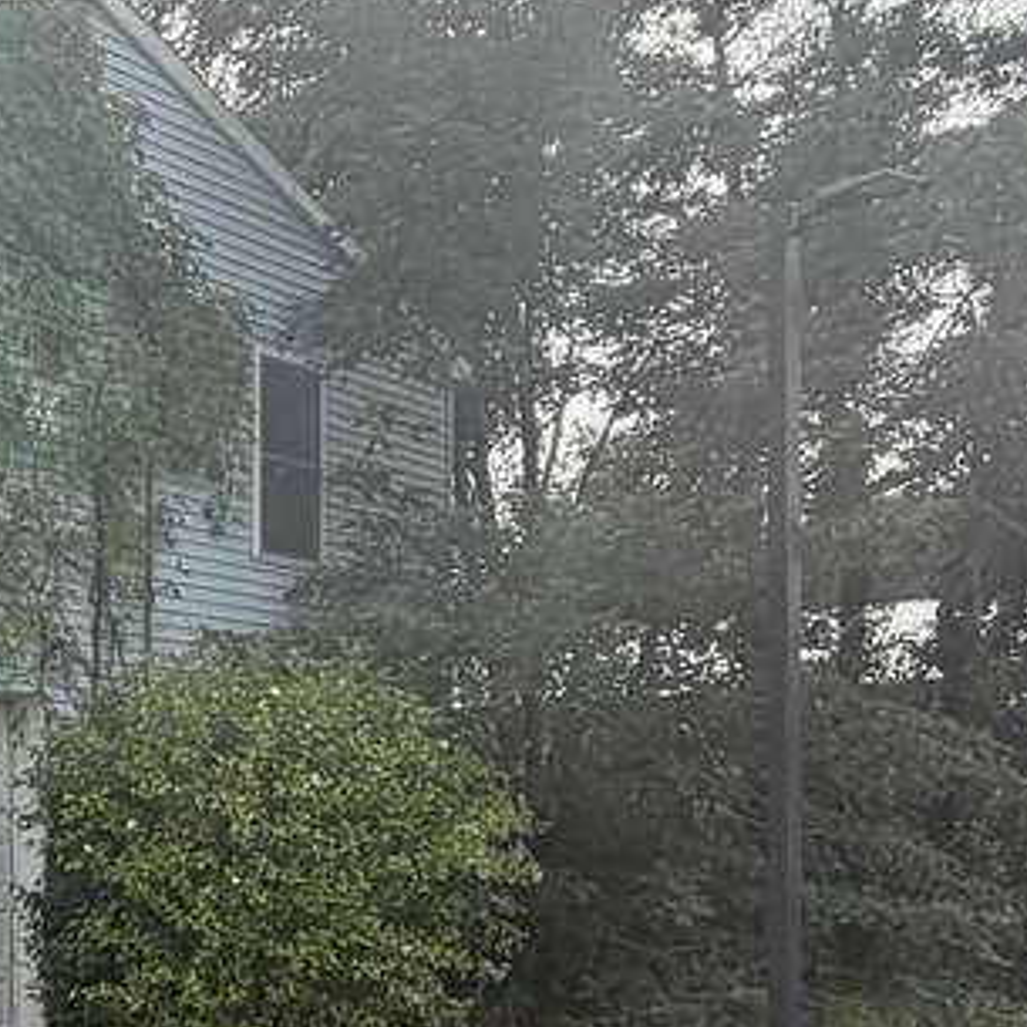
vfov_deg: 31.9
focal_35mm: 52
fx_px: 1745
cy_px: 818
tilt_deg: +1.1
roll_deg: -0.3
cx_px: -431
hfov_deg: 26.0
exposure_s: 1/502
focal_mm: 2.22
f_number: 2.2
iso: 50
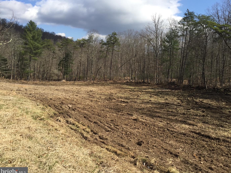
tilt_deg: -6.4
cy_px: 87
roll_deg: -3.3
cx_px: 118
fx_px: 200
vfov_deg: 46.8
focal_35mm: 30
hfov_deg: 60.0
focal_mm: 4.15
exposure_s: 1/1647
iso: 32
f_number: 2.2
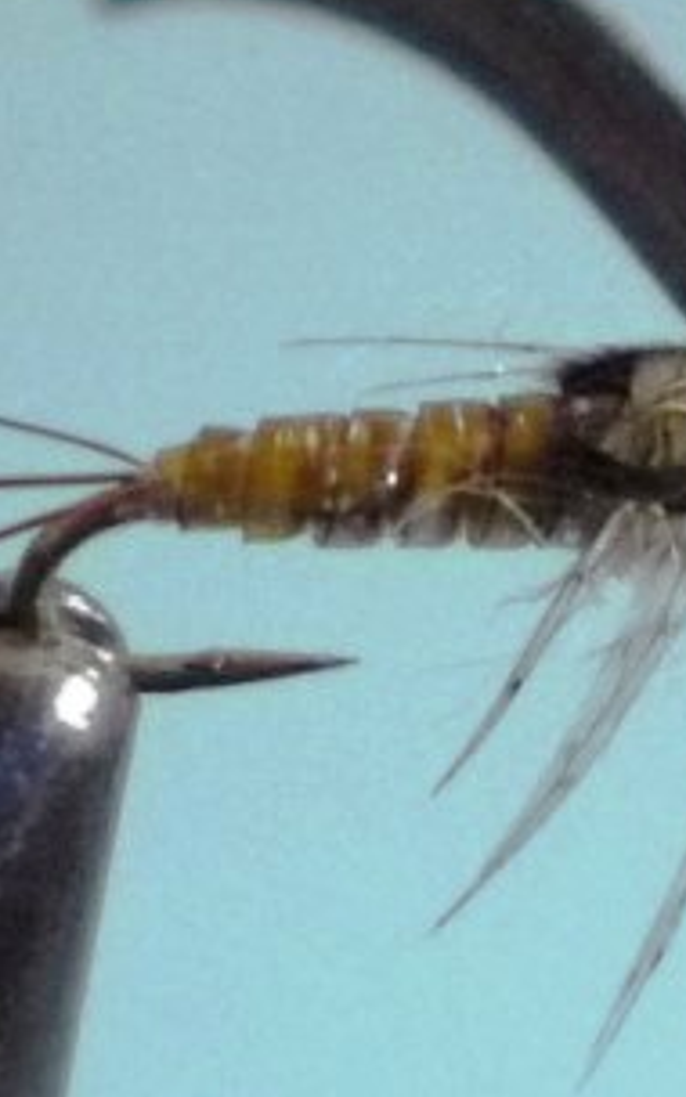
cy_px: 466
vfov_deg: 30.6
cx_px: 394
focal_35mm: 67
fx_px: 2004
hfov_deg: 19.4
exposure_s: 1/30
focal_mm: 5.2
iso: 400
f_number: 3.3
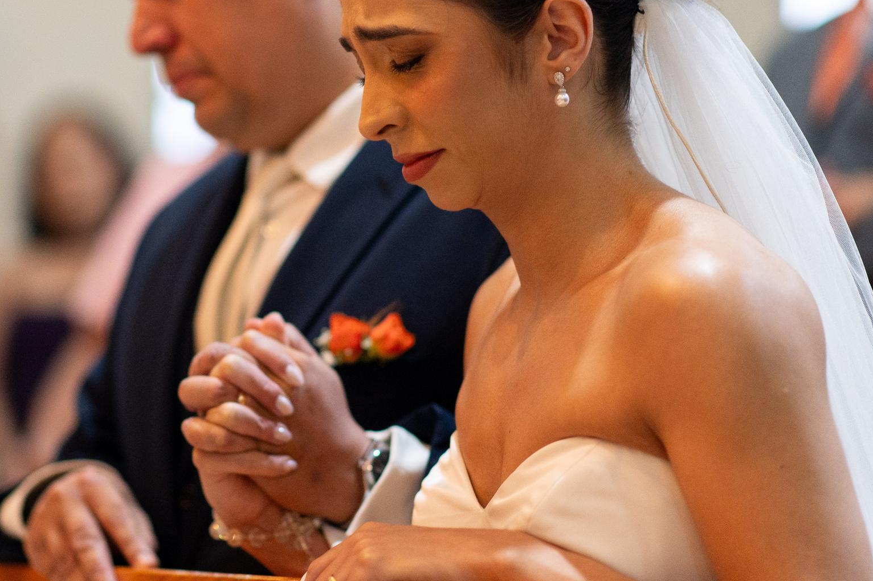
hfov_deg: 14.4
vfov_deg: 9.6
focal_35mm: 142
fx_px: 3441
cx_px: 282
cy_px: 245
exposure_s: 1/320
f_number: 2
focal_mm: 85
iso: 1600
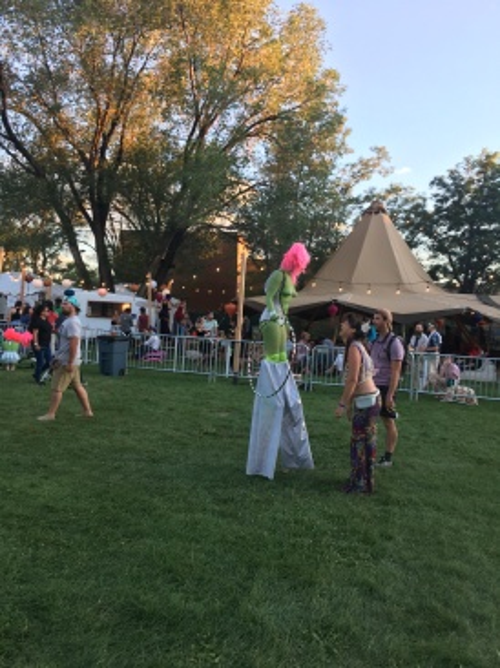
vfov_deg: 61.7
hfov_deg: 48.2
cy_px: 334
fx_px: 559
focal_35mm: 29
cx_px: 250
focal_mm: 4.15
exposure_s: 1/60
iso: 25
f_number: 2.2
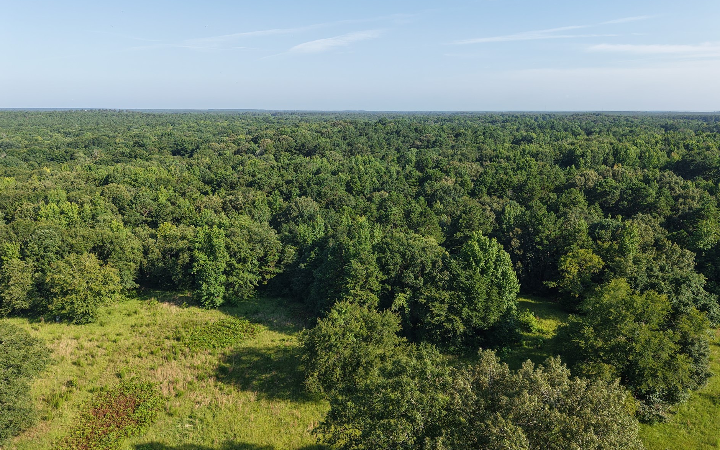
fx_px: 510
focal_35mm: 26
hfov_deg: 70.4
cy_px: 252
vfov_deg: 47.5
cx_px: 361
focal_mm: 8.67
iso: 180
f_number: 1.8
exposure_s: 1/2500
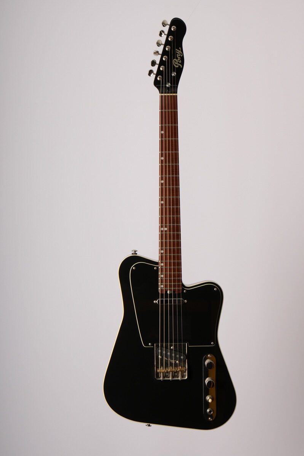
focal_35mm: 96
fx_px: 1216
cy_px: 228
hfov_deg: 14.2
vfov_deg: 21.2
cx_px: 171
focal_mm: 46
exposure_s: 1/200
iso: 200
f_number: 7.1
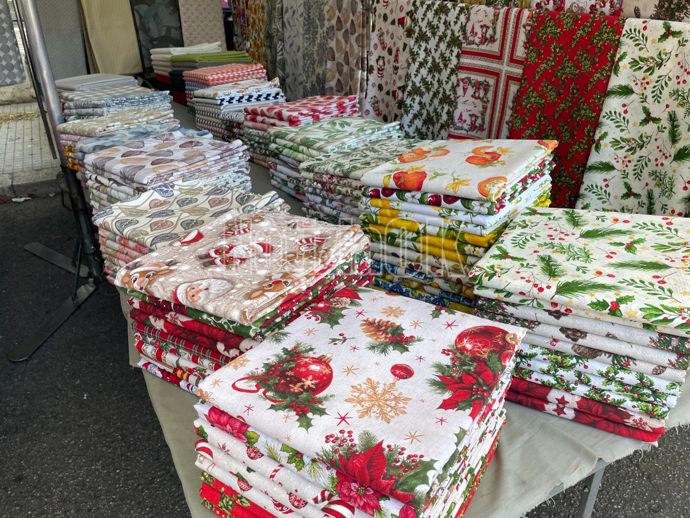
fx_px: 518
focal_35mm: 26
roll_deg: -0.4
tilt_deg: -28.3
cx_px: 345
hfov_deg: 67.3
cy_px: 259
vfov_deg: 53.1
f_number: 1.6
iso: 50
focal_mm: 4.2
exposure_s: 1/121
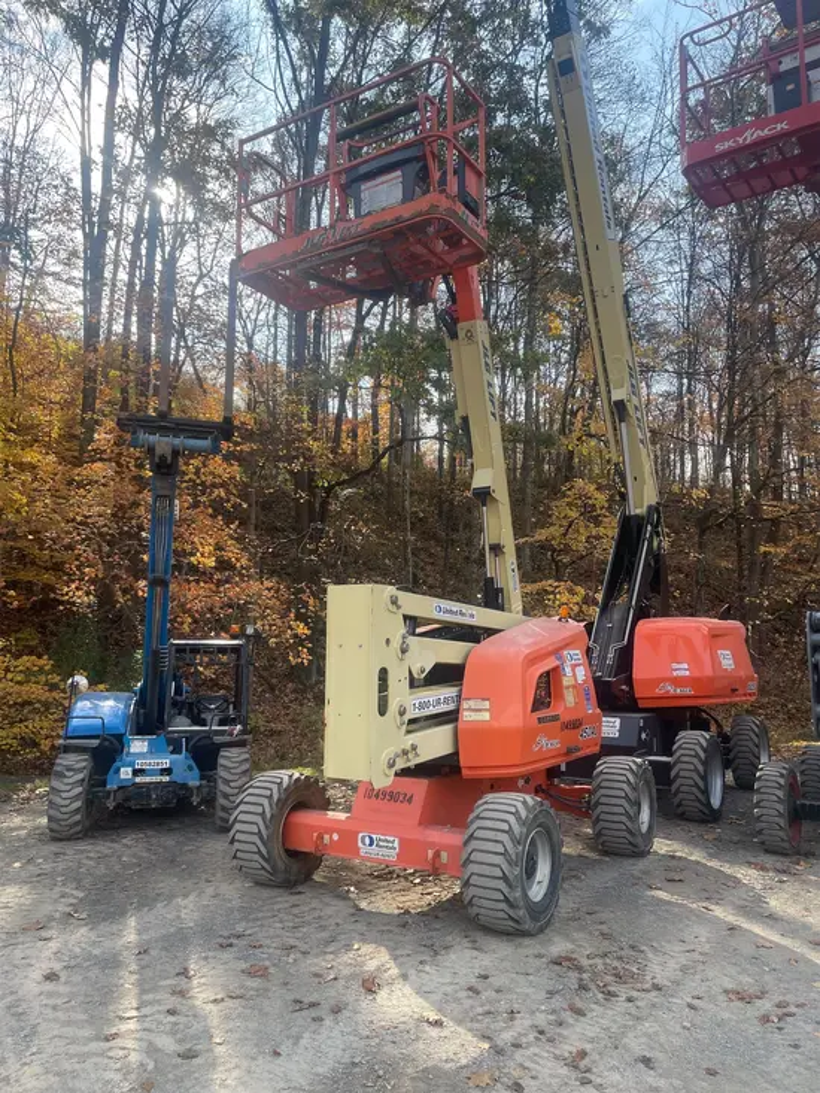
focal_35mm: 26
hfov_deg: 53.1
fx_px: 821
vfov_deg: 67.3
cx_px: 410
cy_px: 546
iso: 32
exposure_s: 1/836
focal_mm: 4.2
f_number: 1.6
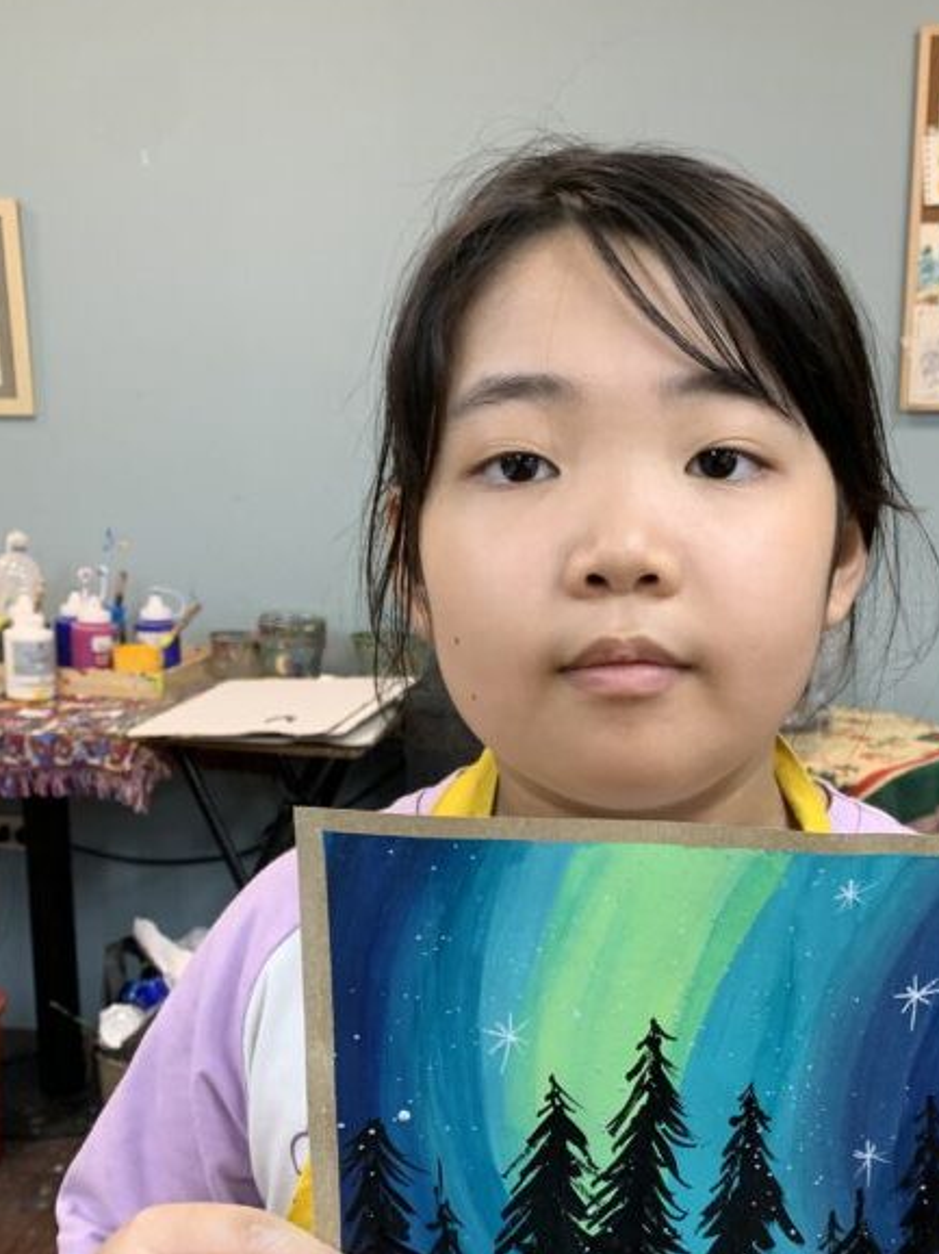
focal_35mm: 45
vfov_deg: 41.3
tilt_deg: -13.7
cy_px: 883
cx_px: 672
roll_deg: -0.8
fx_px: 1629
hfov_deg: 31.7
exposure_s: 1/121
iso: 80
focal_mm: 4.25
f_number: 1.8
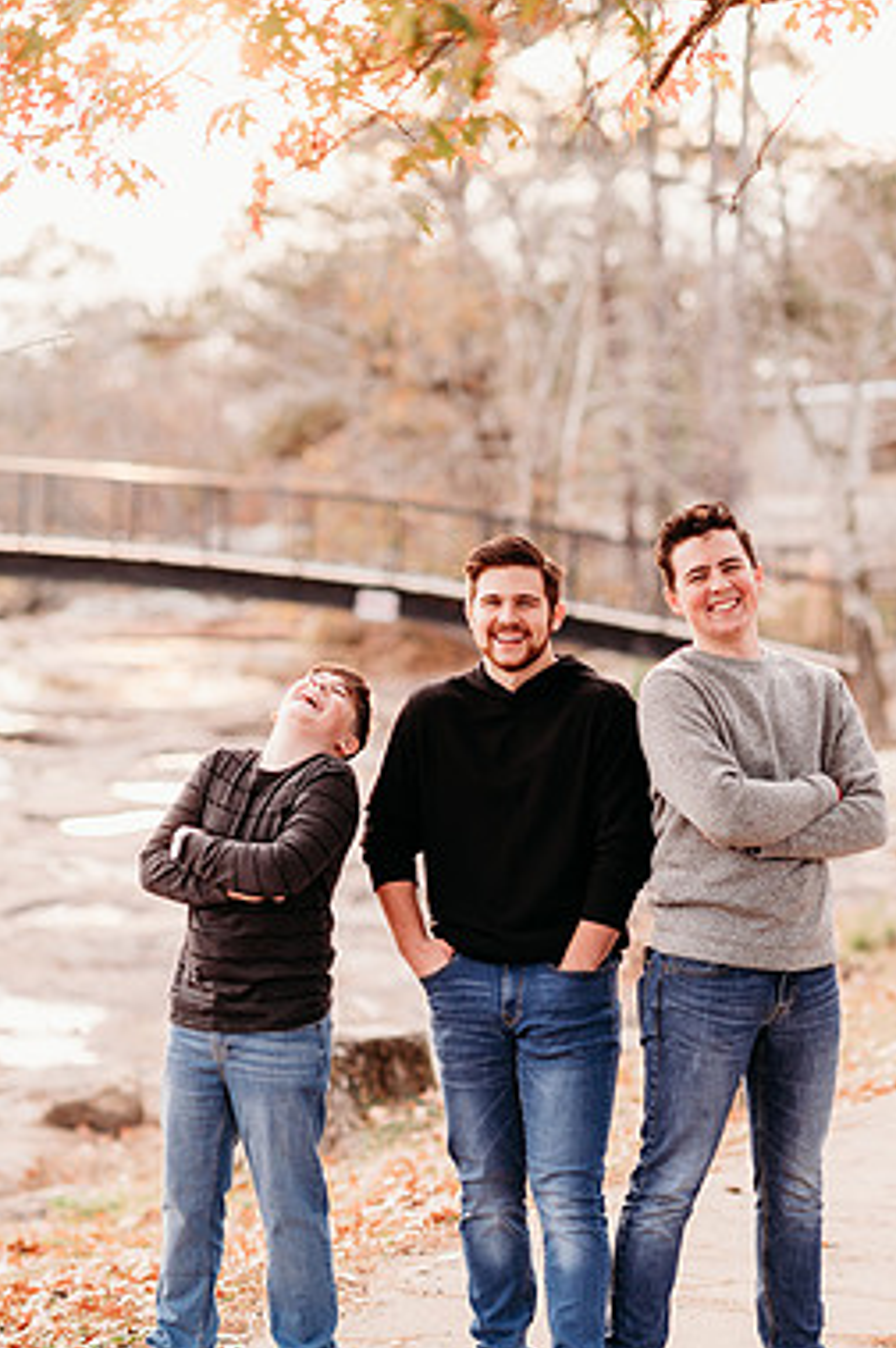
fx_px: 3777
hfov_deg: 13.5
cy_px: 733
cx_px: 494
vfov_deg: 20.2
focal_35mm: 101
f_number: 2.2
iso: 320
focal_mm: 85
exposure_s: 1/320
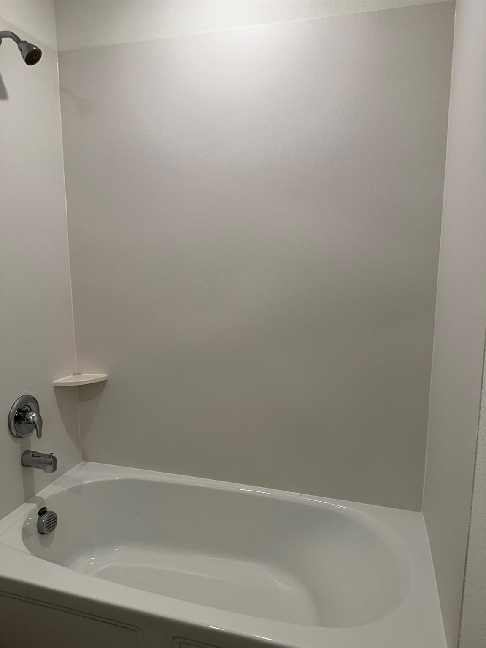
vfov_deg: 71.6
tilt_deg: -6.2
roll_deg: -0.3
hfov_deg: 56.8
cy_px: 324
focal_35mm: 24
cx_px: 243
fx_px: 449
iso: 100
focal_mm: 6.86
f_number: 1.78
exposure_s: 1/120
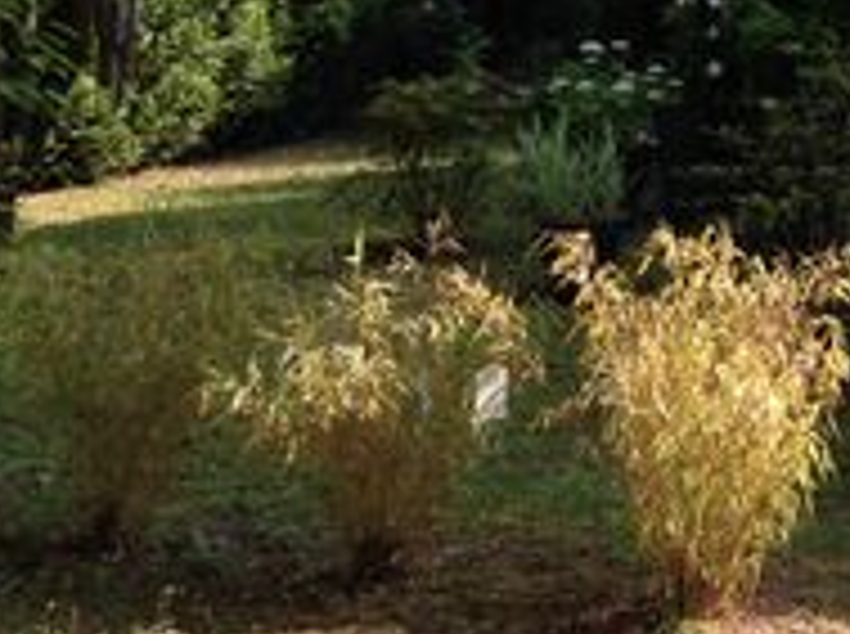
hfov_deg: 17.5
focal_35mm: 105
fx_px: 2573
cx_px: 1133
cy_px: -369
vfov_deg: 13.1
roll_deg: +1.6
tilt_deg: +5.1
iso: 50
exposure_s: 1/310
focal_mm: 4.12
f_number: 2.4
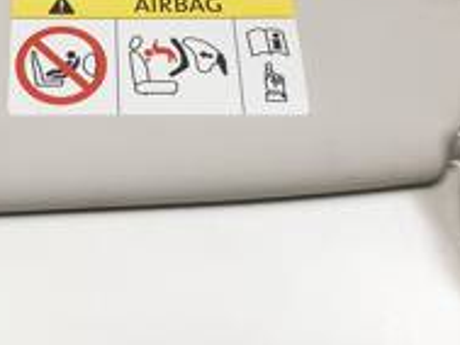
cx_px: 107
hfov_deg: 34.1
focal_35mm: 55
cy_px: 92
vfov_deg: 26.3
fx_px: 731
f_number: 2.4
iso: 50
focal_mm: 4.3
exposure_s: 1/289
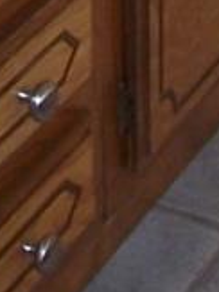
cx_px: 178
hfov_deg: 5.9
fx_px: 2120
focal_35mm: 251
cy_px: -650
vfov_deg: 6.9
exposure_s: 1/60
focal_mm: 5.6
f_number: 2.7
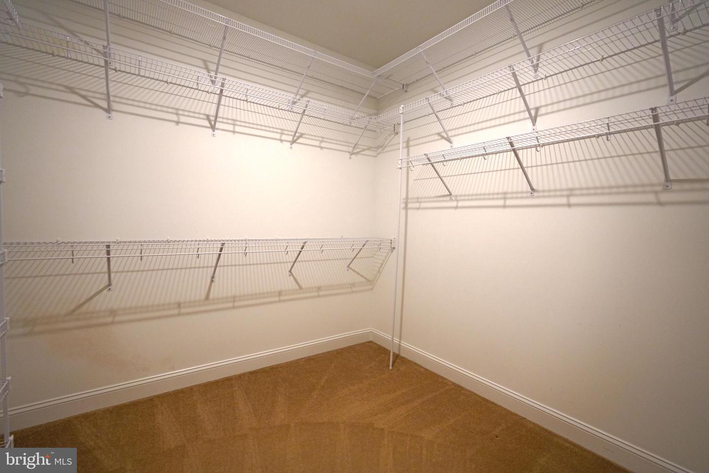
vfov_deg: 73.7
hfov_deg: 96.7
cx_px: 354
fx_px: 315
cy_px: 236
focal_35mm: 16
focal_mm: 16
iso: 1600
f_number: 3.2
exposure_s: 1/160
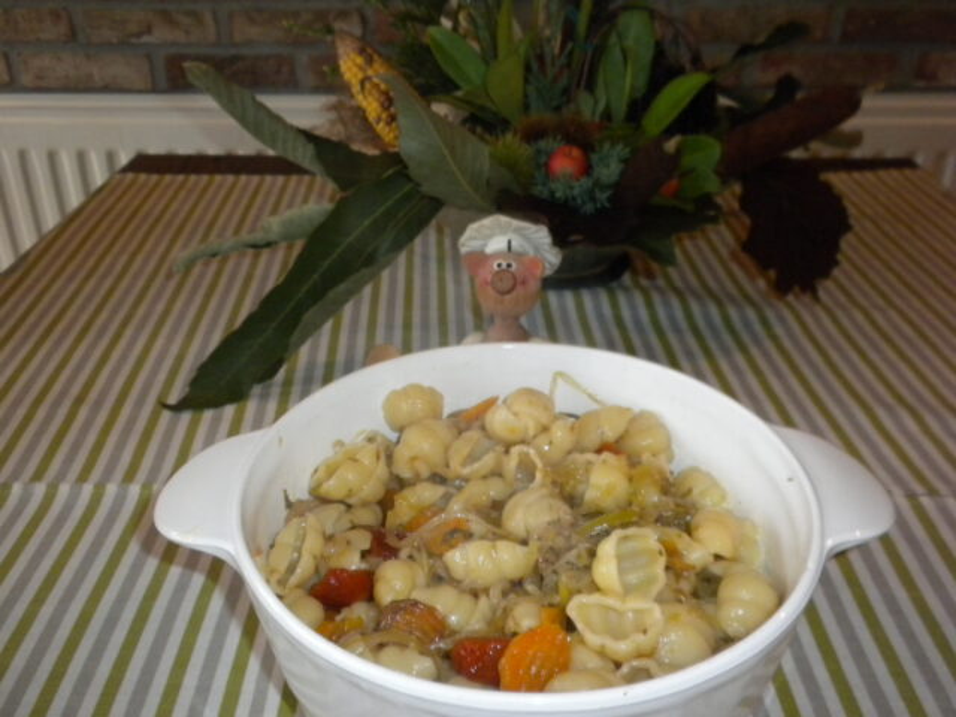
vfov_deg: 38.7
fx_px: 1022
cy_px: 358
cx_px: 478
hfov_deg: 50.1
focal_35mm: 37
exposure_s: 1/30
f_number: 3.5
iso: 400
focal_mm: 6.6
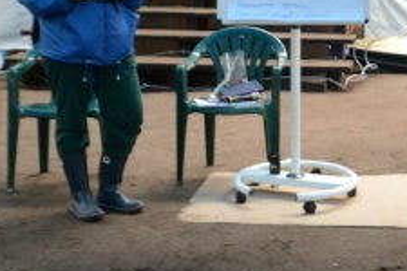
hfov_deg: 27.7
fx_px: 814
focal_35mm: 72
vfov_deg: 18.3
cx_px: 304
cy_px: -22
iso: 1250
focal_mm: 18
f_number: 3.5
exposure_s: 1/80
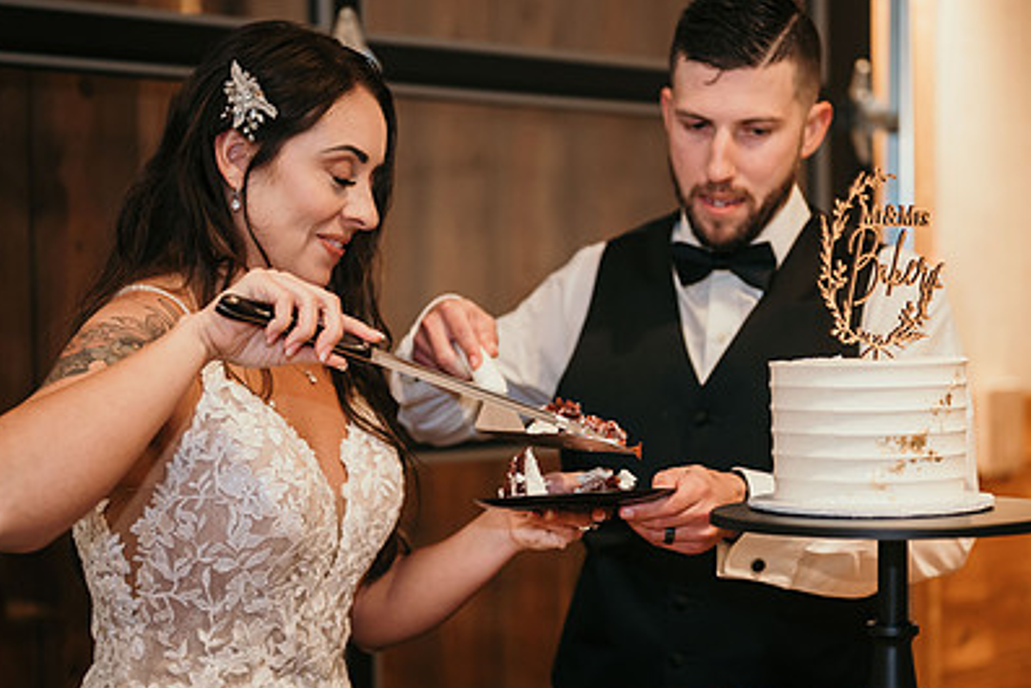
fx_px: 2091
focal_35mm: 73
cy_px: 419
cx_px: 548
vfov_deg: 18.7
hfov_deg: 27.7
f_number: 1.8
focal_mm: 50
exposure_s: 1/100
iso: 640
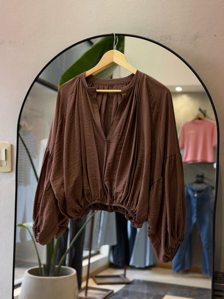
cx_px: 112
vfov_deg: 39.6
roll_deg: -0.3
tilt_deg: -8.1
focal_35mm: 48
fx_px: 414
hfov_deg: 30.3
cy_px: 150
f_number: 1.78
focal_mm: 6.76
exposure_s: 1/100
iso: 250
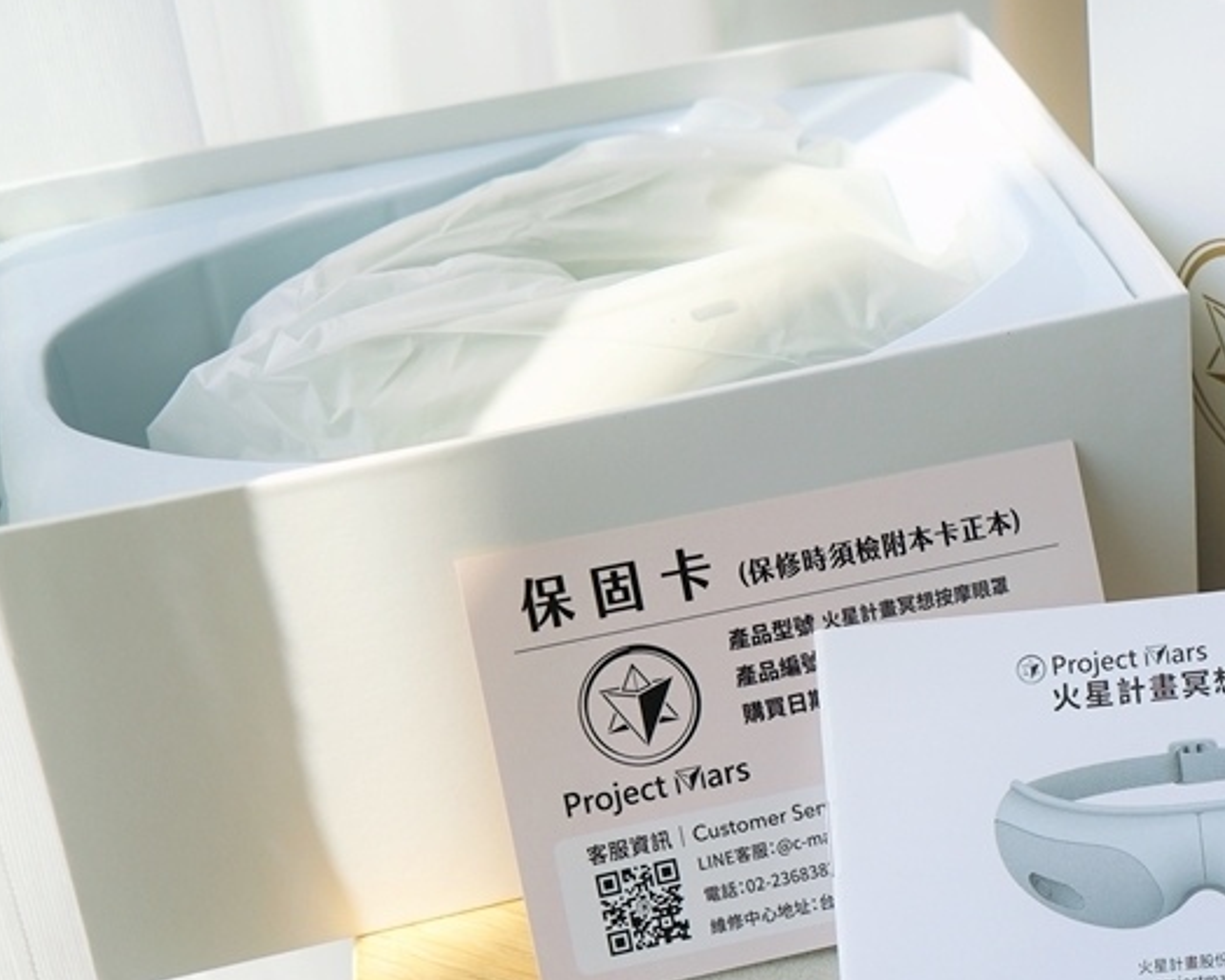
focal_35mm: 86
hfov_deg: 21.9
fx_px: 3117
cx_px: 1010
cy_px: 605
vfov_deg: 17.8
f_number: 5.6
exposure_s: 1/100
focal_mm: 48
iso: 100
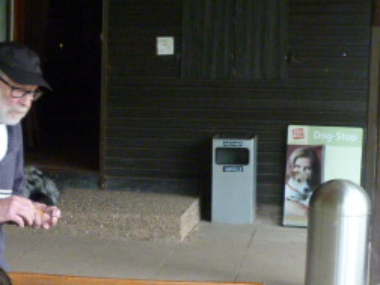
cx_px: -81
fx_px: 1142
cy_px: 154
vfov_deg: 14.2
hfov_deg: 17.9
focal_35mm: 104
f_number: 3.2
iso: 640
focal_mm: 7.4
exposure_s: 1/125
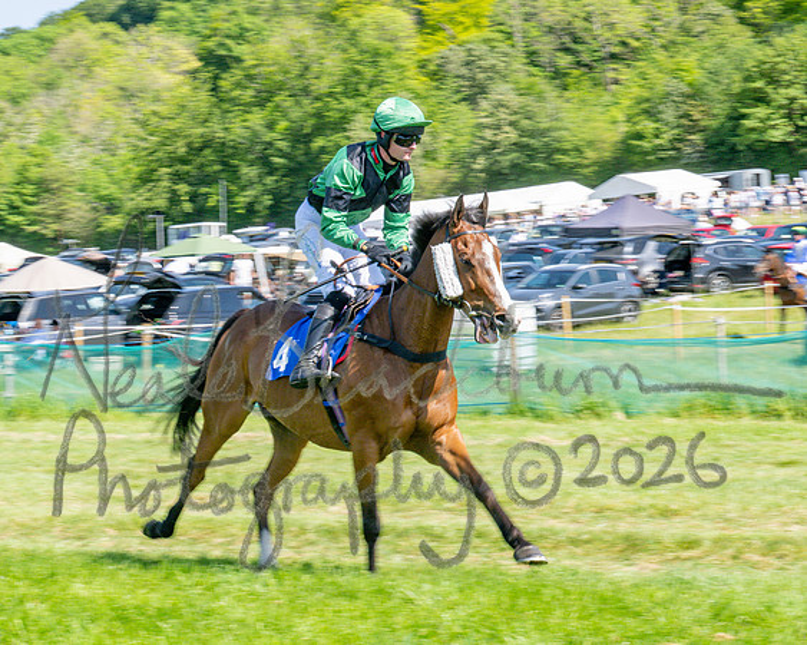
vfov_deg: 13.6
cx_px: 278
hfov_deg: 16.9
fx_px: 2715
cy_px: 338
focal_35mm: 114
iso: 200
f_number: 18
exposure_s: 1/160
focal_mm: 70
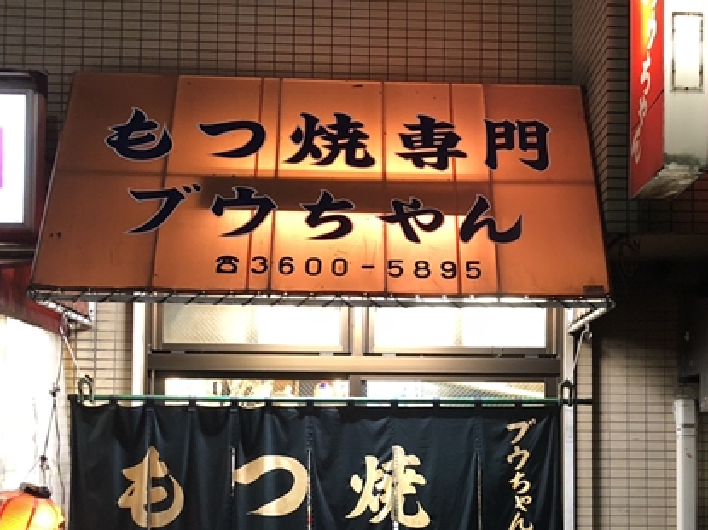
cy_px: 404
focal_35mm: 54
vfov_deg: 26.6
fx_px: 1104
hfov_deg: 35.4
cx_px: 432
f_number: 1.8
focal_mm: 4
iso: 100
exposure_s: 1/9
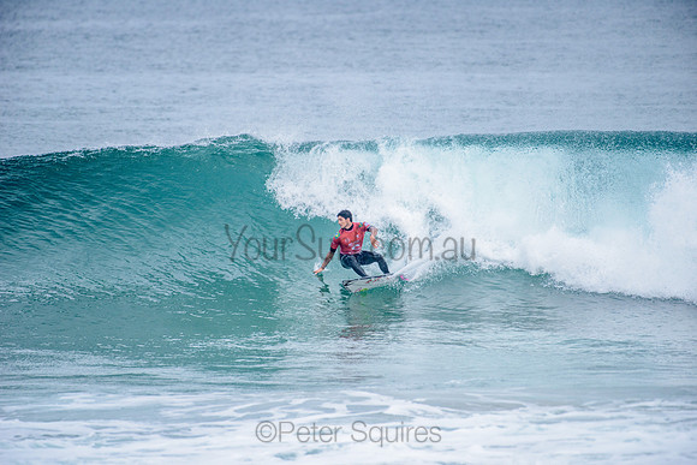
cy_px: 232
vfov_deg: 2.8
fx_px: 9682
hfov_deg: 4.1
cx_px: 348
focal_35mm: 500
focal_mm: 500
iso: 360
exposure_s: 1/2000
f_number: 5.6
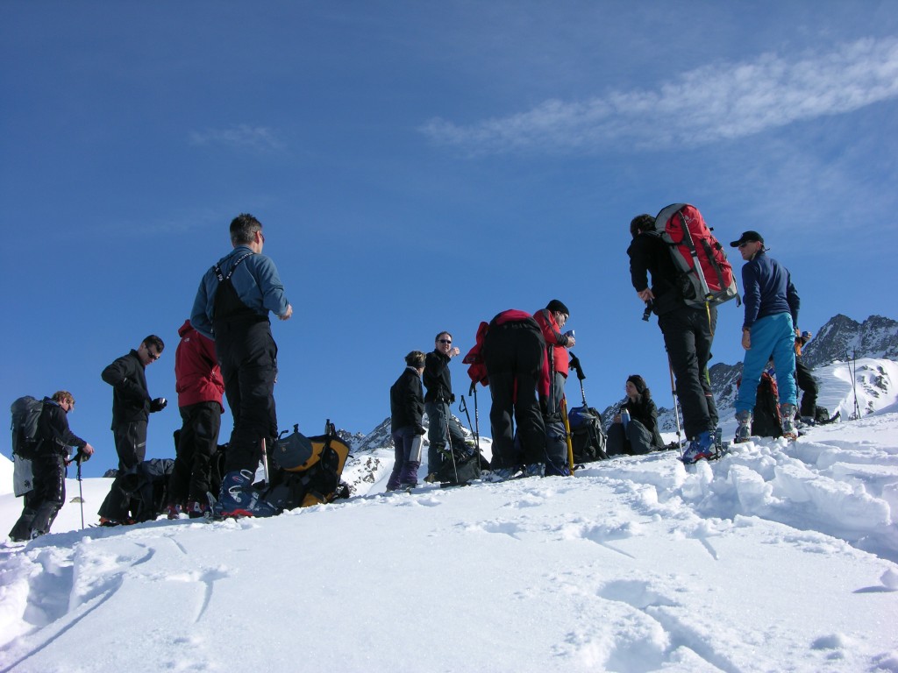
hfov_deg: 52.6
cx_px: 449
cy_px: 336
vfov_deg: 40.7
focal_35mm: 35
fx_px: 908
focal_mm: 8.9
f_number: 7.1
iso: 50
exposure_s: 1/290
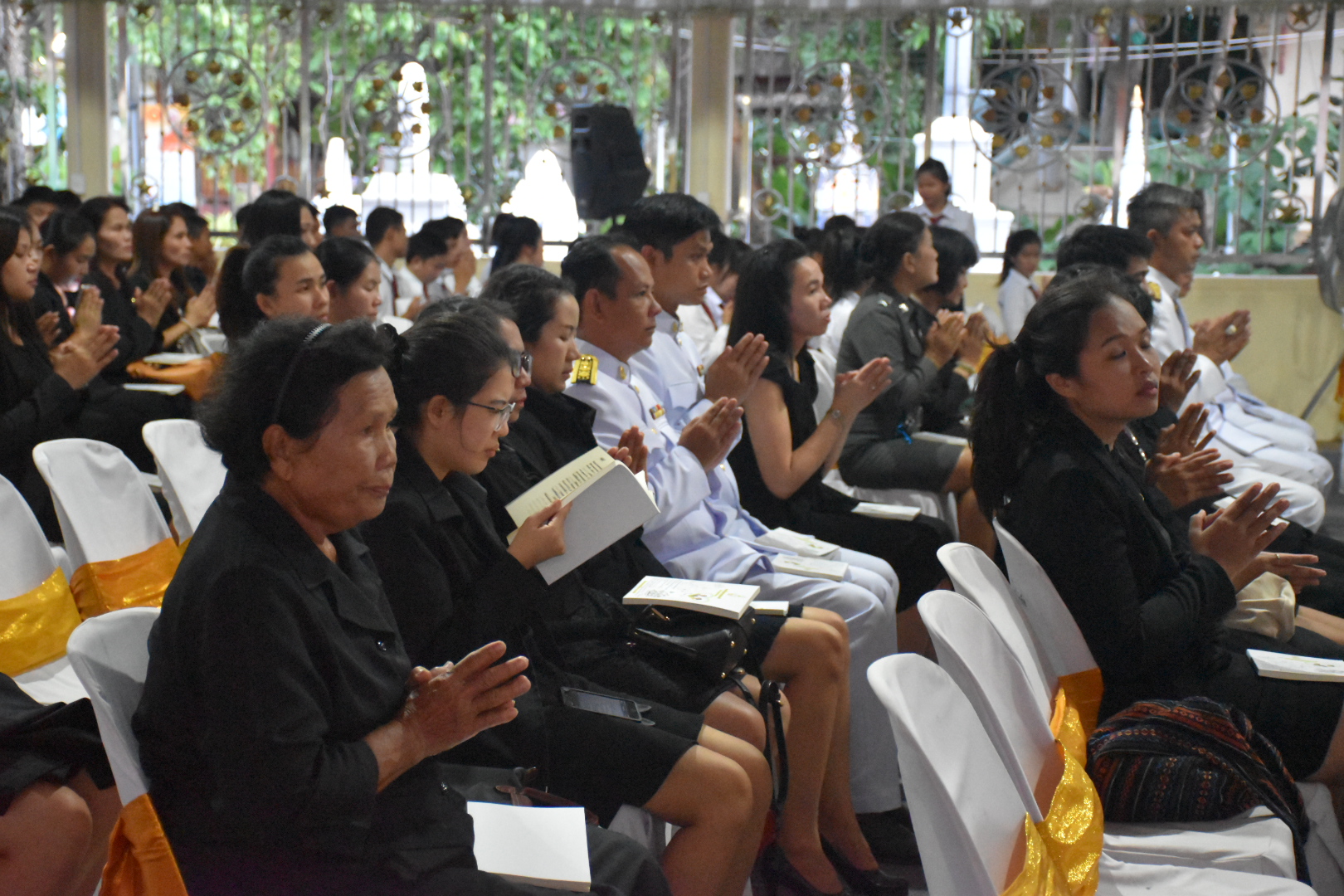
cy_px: 448
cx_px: 672
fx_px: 2800
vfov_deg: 18.2
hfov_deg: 27.0
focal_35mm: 75
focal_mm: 50
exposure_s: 1/60
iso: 10000
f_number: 4.8
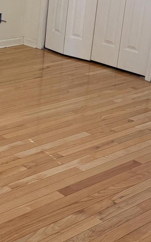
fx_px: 468
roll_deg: -2.2
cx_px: -34
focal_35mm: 71
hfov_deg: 17.4
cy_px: 73
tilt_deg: -16.5
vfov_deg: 28.7
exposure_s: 1/120
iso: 250
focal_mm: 6.76
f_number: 1.78
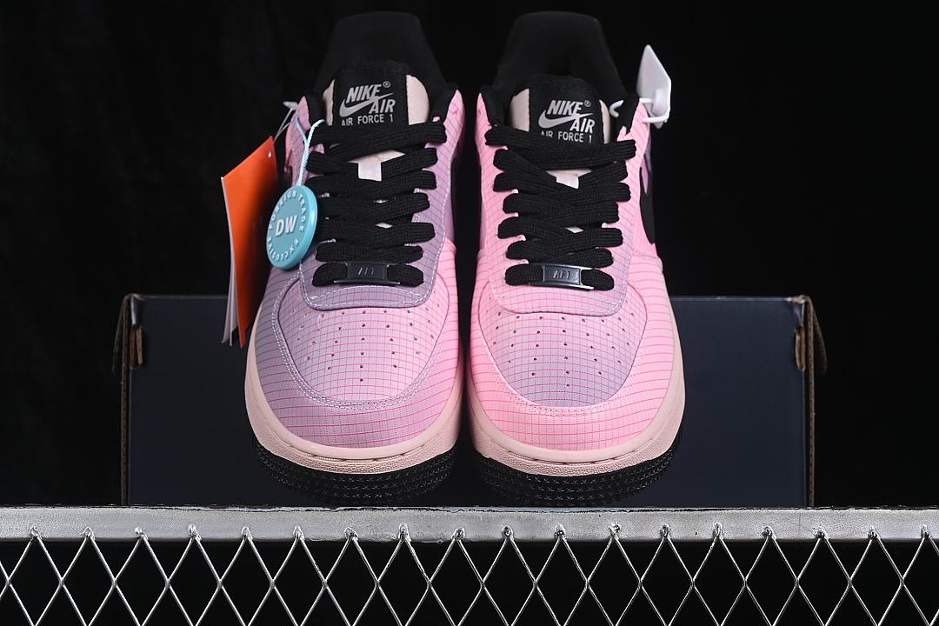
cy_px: 313
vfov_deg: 18.2
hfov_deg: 27.0
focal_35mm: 75
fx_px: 1956
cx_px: 470
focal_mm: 50
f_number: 8
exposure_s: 1/80
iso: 160
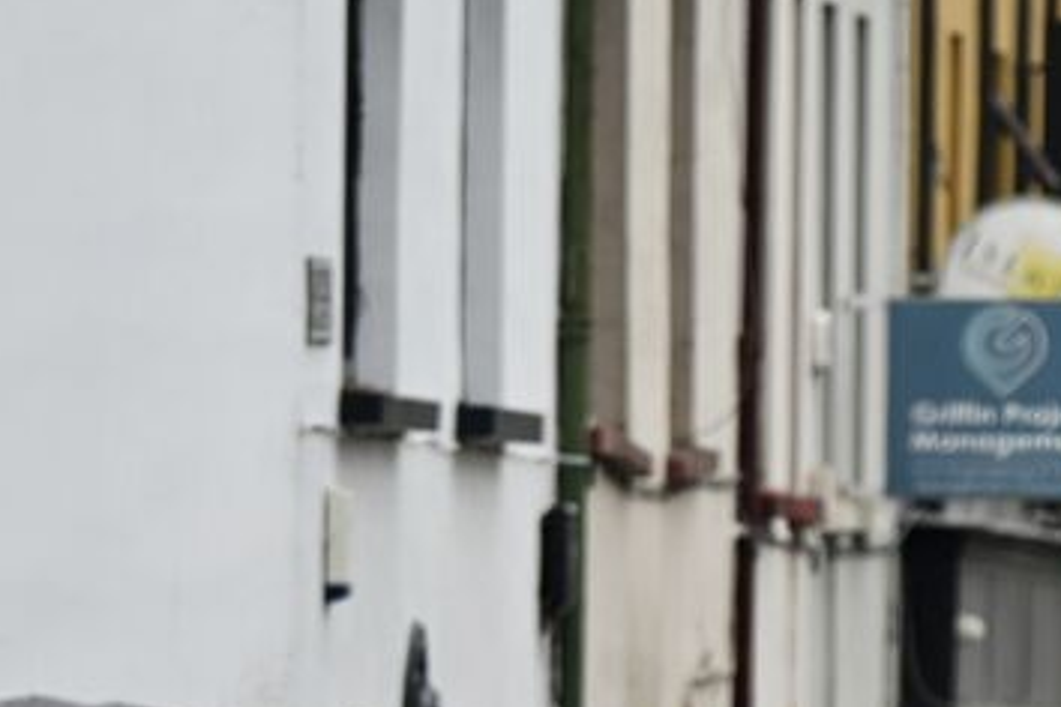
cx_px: 1271
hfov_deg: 2.2
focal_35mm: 950
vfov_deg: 1.4
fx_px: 27996
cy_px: 1084
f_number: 5.6
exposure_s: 1/320
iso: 220
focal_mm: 280
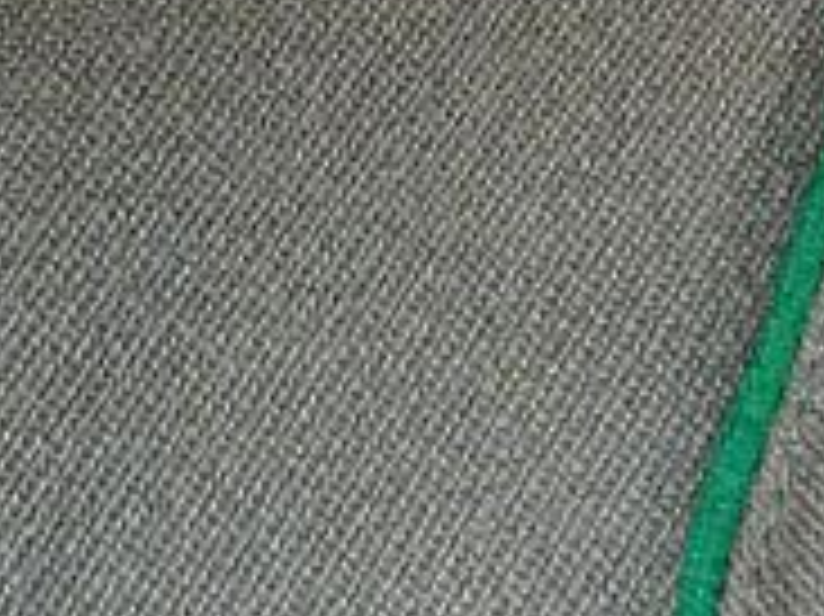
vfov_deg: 12.0
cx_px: 378
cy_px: -301
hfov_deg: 16.7
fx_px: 2807
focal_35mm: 118
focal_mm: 4.8
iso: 400
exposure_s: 1/30
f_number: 2.8
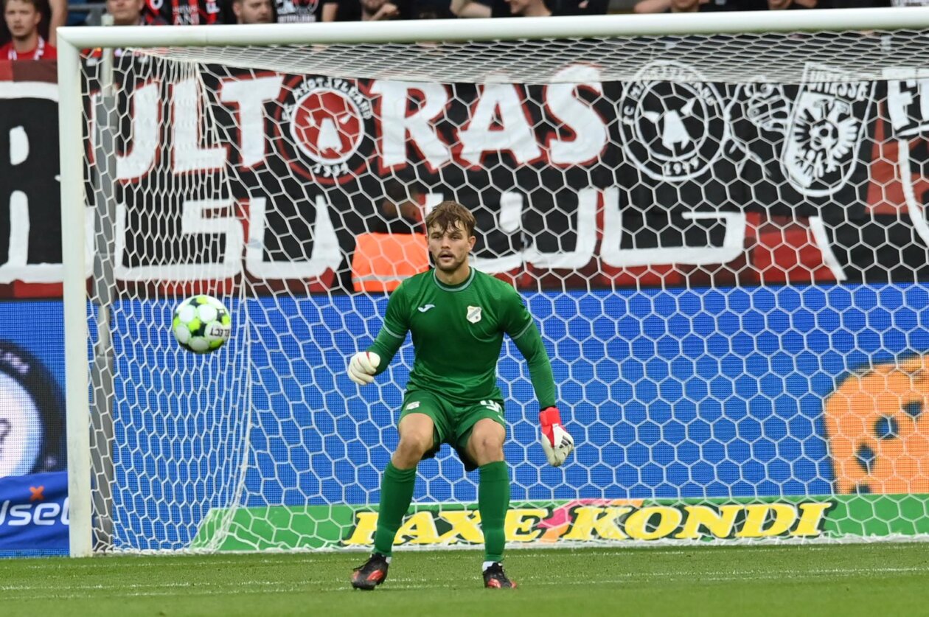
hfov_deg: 5.2
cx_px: 464
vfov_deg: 3.4
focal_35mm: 400
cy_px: 308
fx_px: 10310
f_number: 4.5
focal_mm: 400
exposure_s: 1/1600
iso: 1600
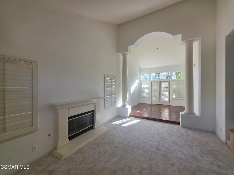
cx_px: 117
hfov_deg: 106.2
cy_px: 88
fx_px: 88
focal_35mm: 13
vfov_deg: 89.9
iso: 25
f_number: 1.9
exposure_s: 1/120
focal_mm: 2.2
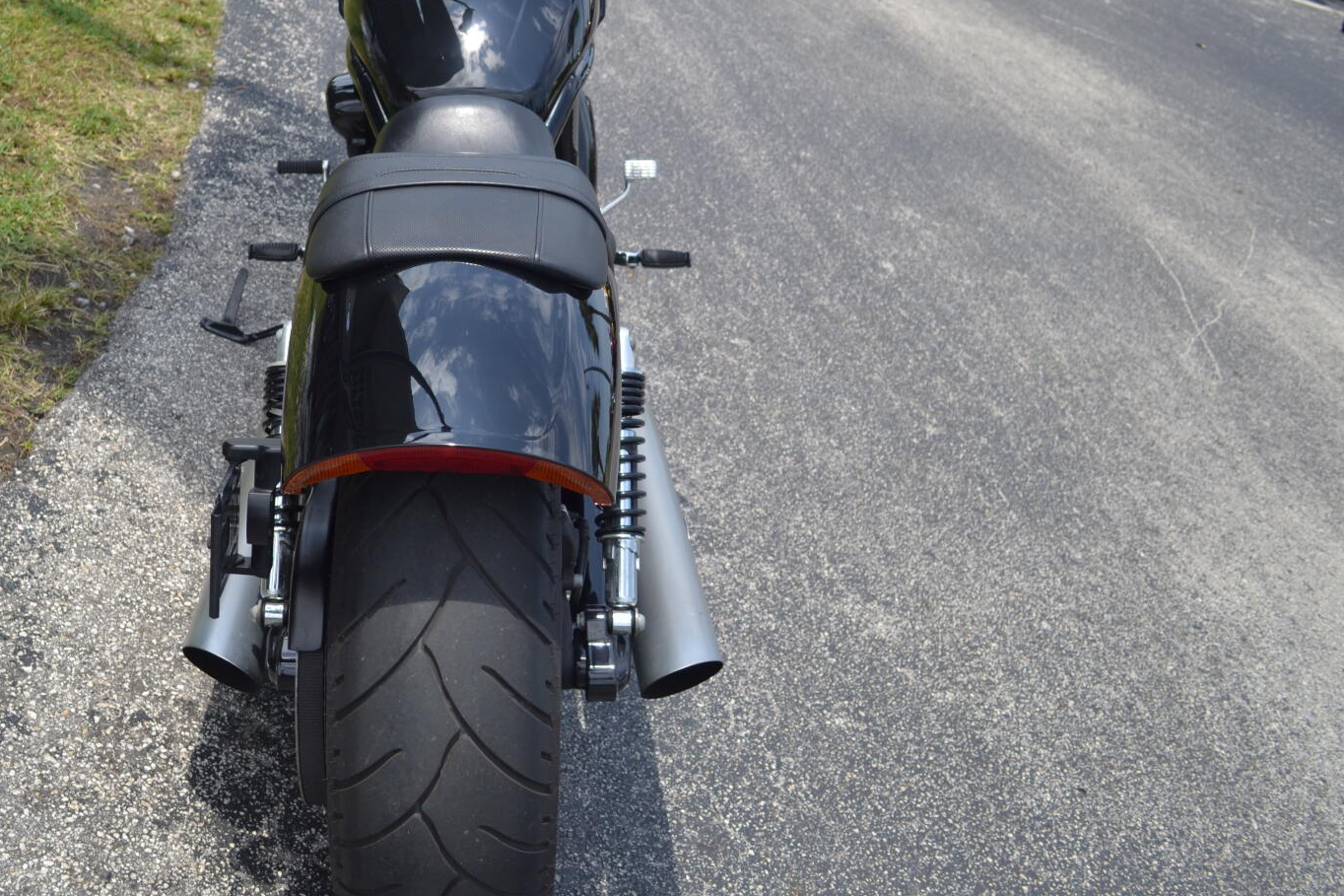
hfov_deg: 44.0
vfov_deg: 30.4
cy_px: 339
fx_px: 1642
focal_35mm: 44
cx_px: 470
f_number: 3.8
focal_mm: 20
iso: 100
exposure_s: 1/640
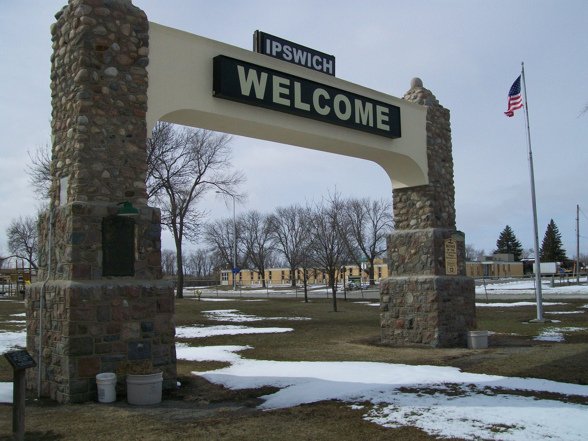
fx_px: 612
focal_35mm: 36
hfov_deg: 51.4
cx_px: 294
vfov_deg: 39.7
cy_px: 220
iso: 64
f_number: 4.8
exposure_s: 1/1000
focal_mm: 6
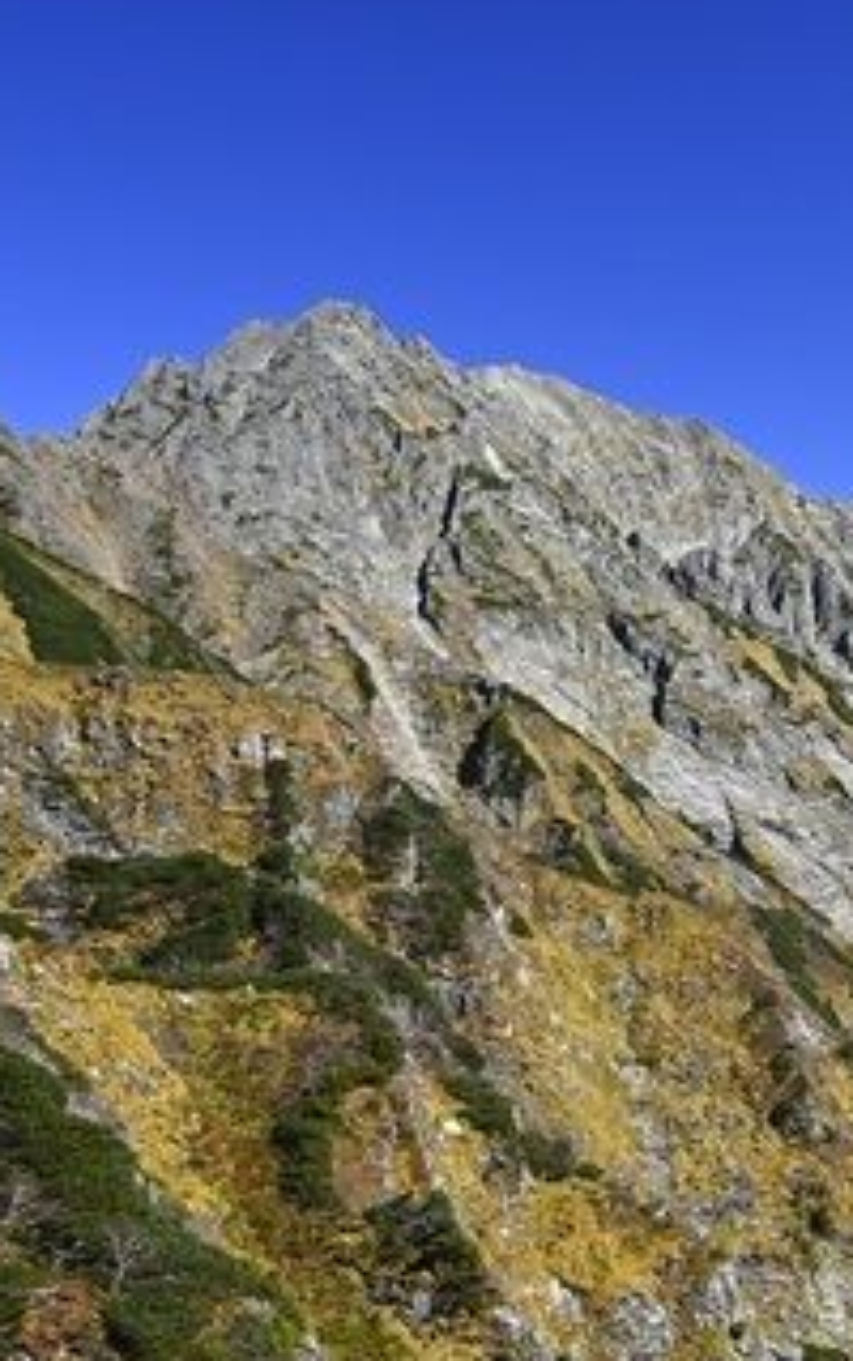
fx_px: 1930
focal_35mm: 52
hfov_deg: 18.9
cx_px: 1555
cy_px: 1026
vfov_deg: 37.8
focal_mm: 20
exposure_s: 1/60
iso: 100
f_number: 9
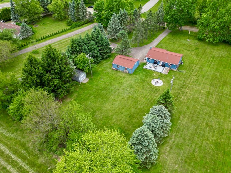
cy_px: 84
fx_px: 187
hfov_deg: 63.3
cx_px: 127
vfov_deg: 49.7
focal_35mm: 28
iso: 100
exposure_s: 1/725
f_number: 1.7
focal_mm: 6.72
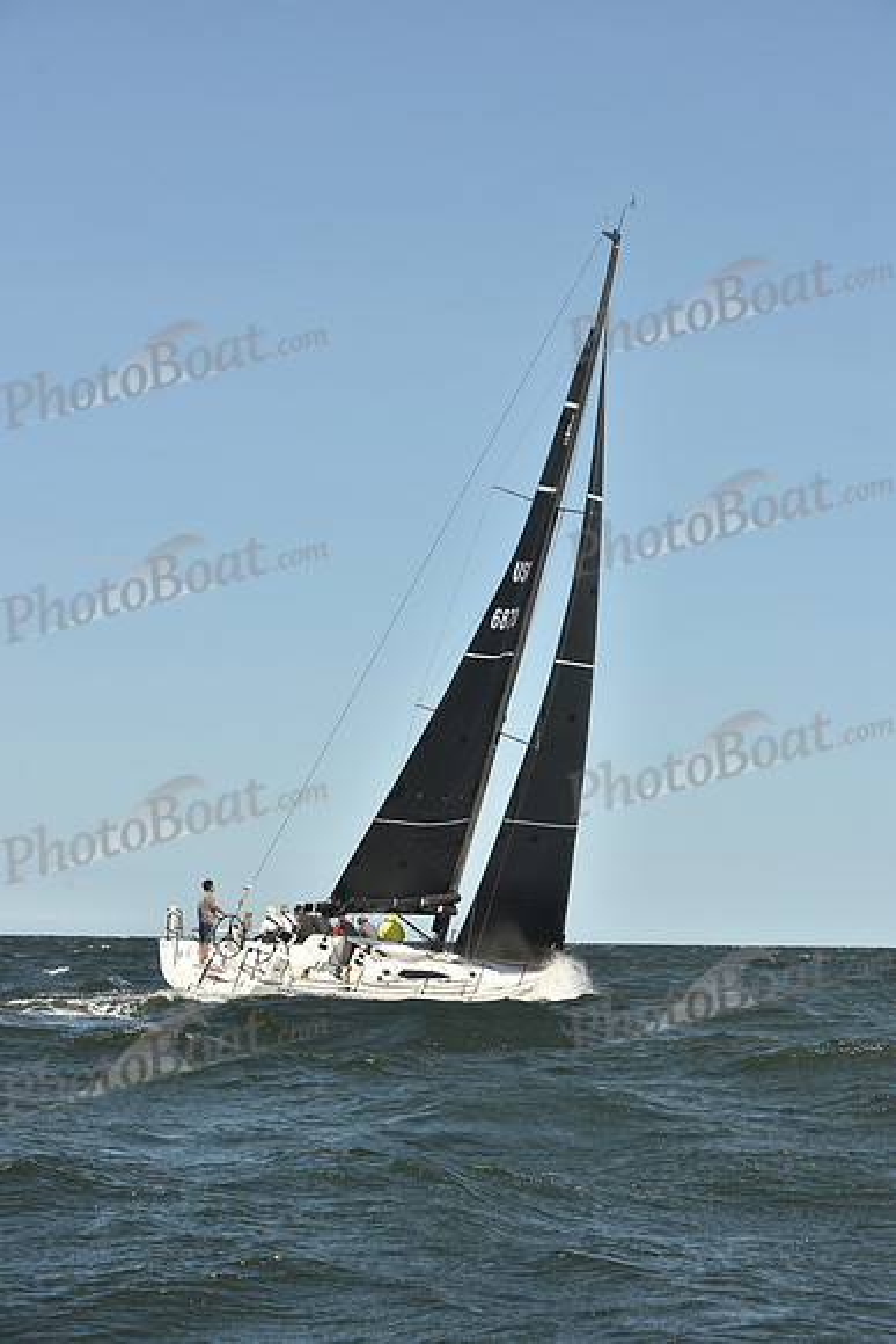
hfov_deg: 19.5
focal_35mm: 70
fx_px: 2612
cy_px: 672
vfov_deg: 28.8
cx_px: 448
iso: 250
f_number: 9
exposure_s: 1/800
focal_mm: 70
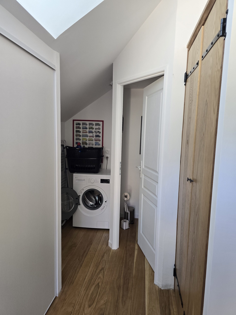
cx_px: 118
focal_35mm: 23
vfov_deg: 73.9
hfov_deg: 58.9
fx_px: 209
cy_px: 158
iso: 250
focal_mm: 6.3
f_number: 1.7
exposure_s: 1/120
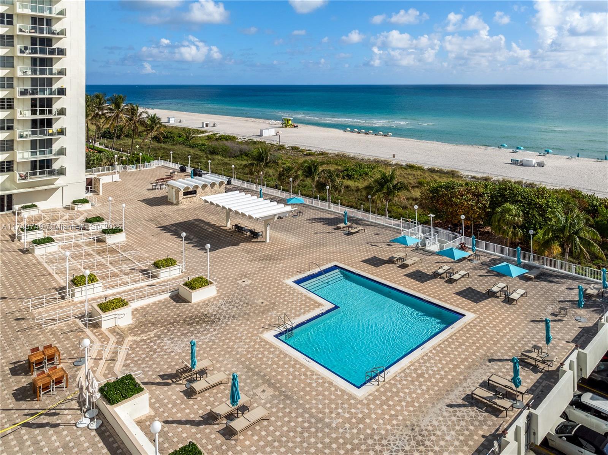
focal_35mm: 24
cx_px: 304
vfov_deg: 56.7
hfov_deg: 71.6
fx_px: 421
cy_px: 228
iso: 100
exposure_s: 1/320
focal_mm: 12.29
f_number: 2.8
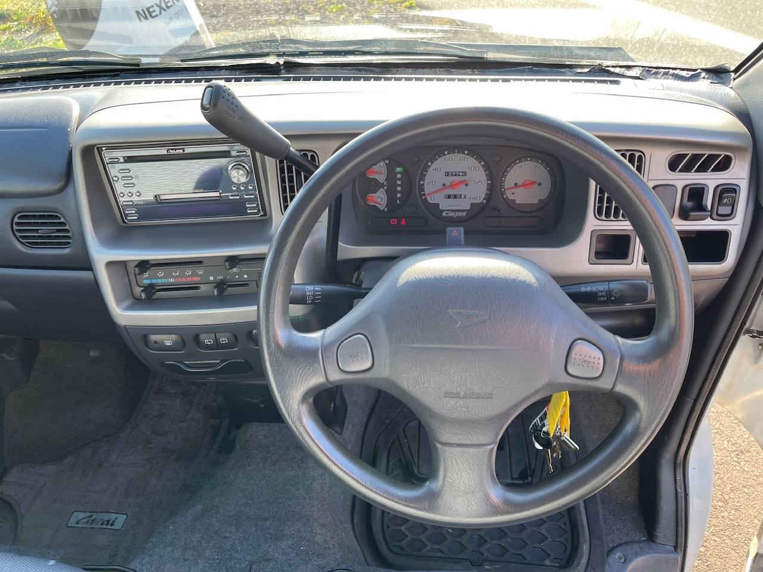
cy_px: 286
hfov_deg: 69.4
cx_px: 382
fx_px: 551
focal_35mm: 25
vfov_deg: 54.9
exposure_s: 1/121
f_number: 1.6
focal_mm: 5.1
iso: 40
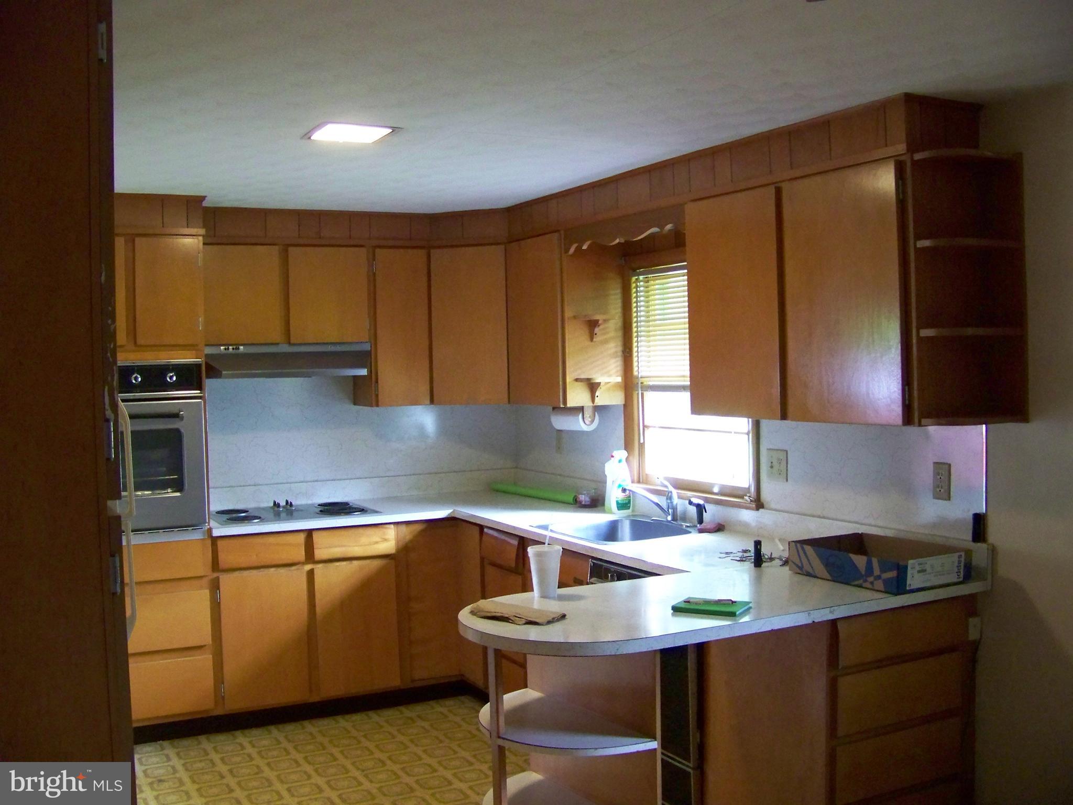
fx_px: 1116
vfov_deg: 39.7
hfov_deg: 51.4
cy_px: 402
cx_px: 536
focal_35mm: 36
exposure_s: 1/20
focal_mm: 5.85
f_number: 2.8
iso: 400
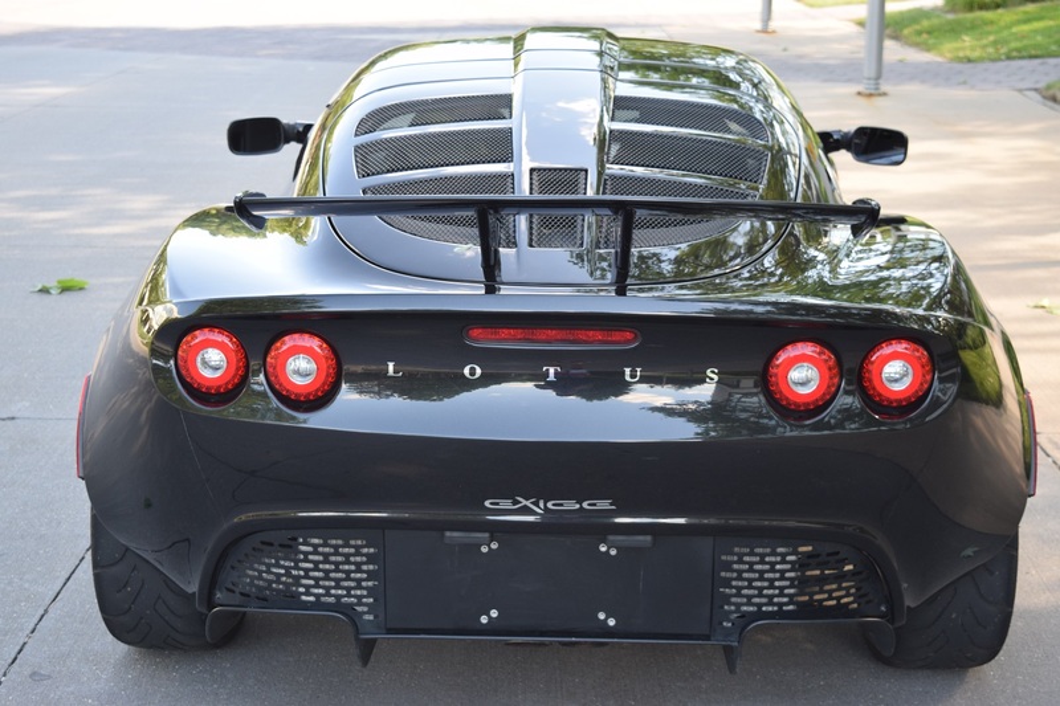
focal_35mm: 57
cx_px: 530
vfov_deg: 23.8
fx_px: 1678
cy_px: 353
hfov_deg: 35.1
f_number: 5.6
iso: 400
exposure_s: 1/125
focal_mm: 38
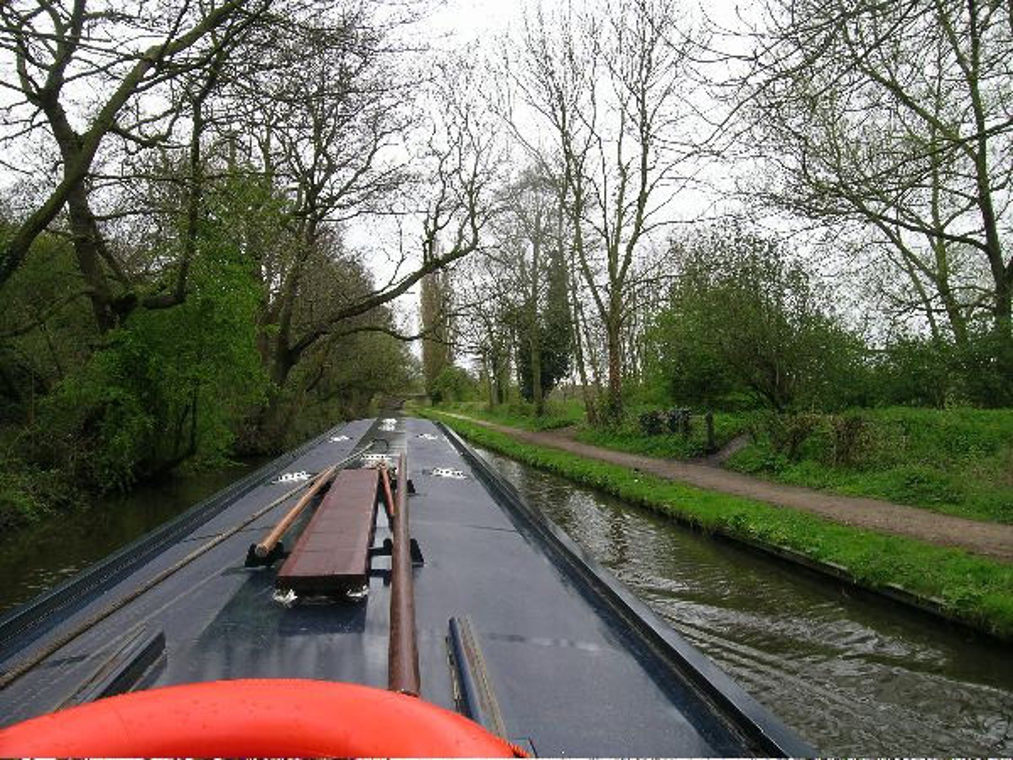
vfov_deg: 49.7
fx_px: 819
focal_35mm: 28
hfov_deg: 63.4
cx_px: 506
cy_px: 380
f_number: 4.4
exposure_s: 1/136
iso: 50
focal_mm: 5.8
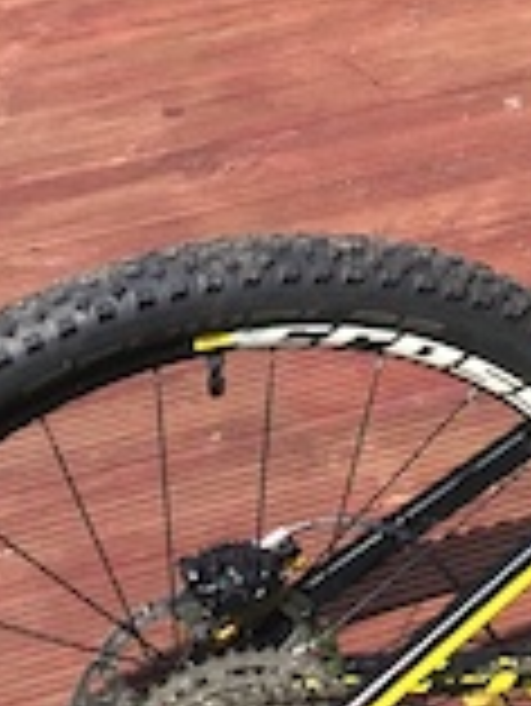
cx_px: 940
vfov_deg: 12.7
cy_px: -342
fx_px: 3023
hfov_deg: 9.6
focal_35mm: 148
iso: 32
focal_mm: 4.15
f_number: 2.2
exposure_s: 1/1412
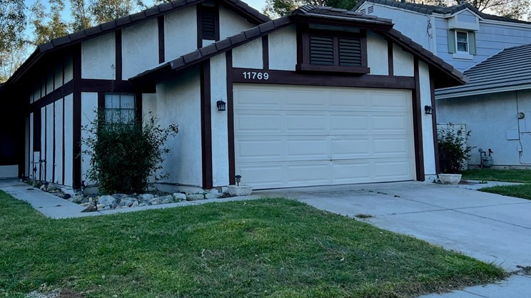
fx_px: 549
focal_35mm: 39
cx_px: 228
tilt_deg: +5.7
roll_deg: +0.9
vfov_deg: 30.2
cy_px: 96
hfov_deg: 51.4
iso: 50
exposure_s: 1/1112
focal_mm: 5.7
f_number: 1.5
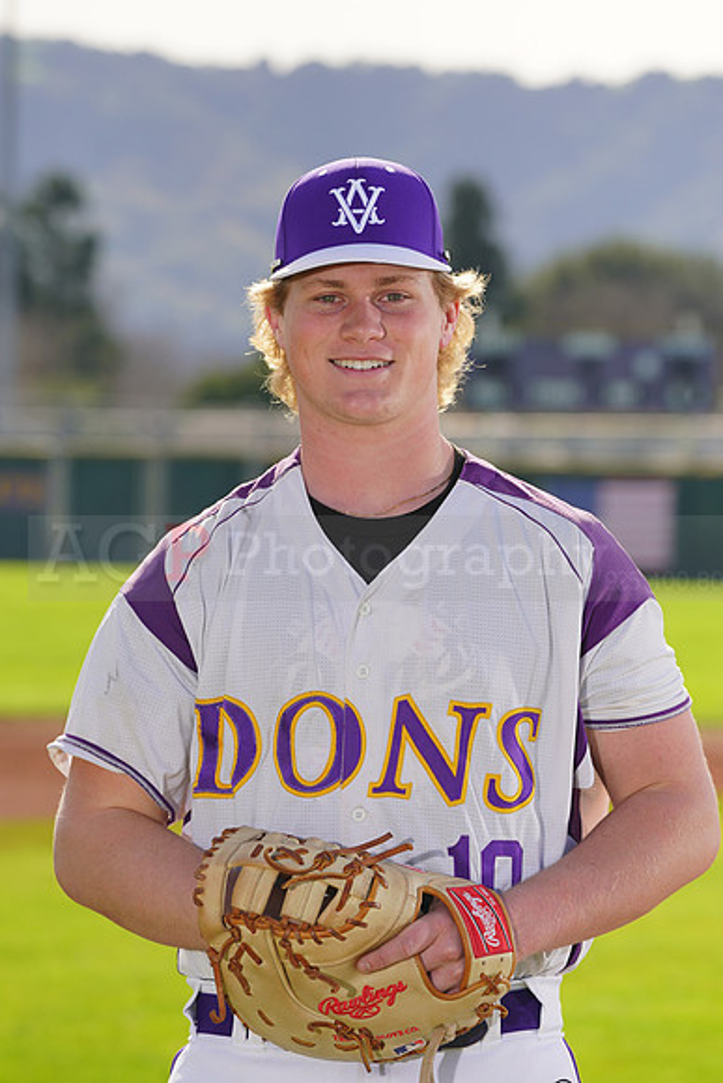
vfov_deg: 9.8
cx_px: 362
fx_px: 6292
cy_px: 542
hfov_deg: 6.6
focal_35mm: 209
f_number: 8
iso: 100
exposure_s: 1/250
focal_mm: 209
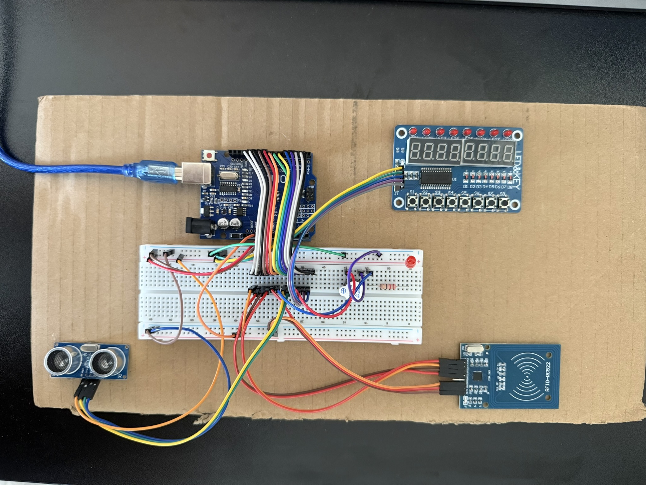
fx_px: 448
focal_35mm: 24
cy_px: 242
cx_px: 323
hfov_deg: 71.6
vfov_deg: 56.8
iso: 800
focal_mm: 6.76
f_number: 1.78
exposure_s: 1/50
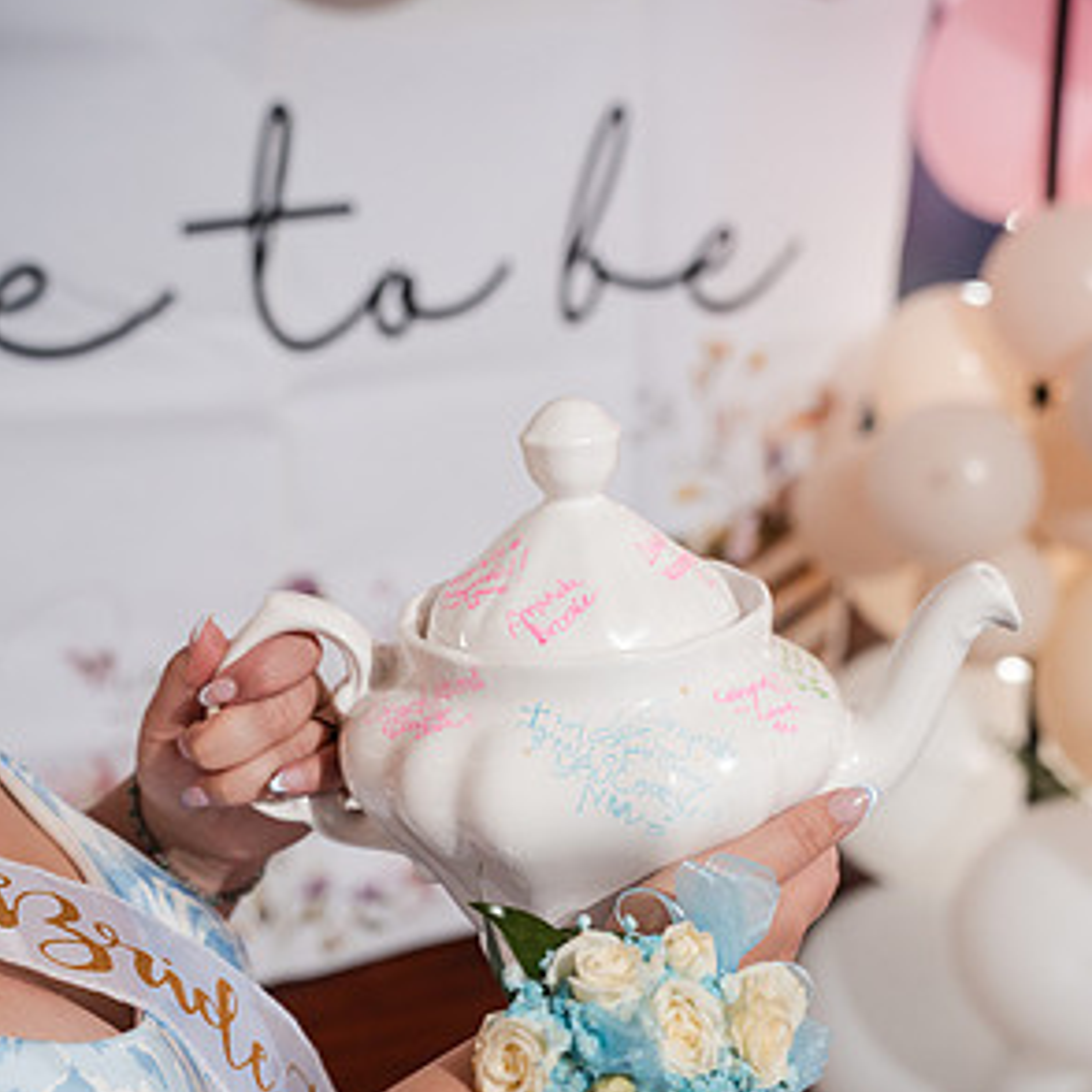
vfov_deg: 26.2
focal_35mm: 65
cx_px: 553
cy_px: 791
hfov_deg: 26.5
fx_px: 2320
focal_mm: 50
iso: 2000
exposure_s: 1/250
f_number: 4
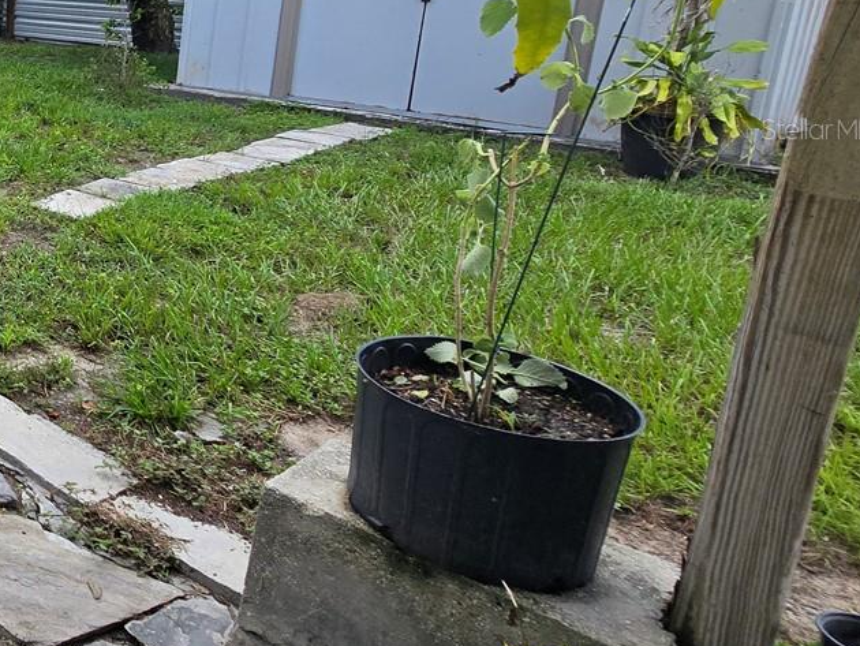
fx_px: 820
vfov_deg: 41.1
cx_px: -202
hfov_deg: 38.5
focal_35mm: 33
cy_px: 128
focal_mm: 2.2
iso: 50
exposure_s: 1/820
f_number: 2.2
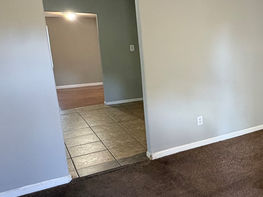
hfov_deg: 43.5
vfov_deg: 38.7
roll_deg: +0.5
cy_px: 95
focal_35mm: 37
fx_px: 281
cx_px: 259
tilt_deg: -11.5
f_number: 2.2
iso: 320
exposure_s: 1/63
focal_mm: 2.22
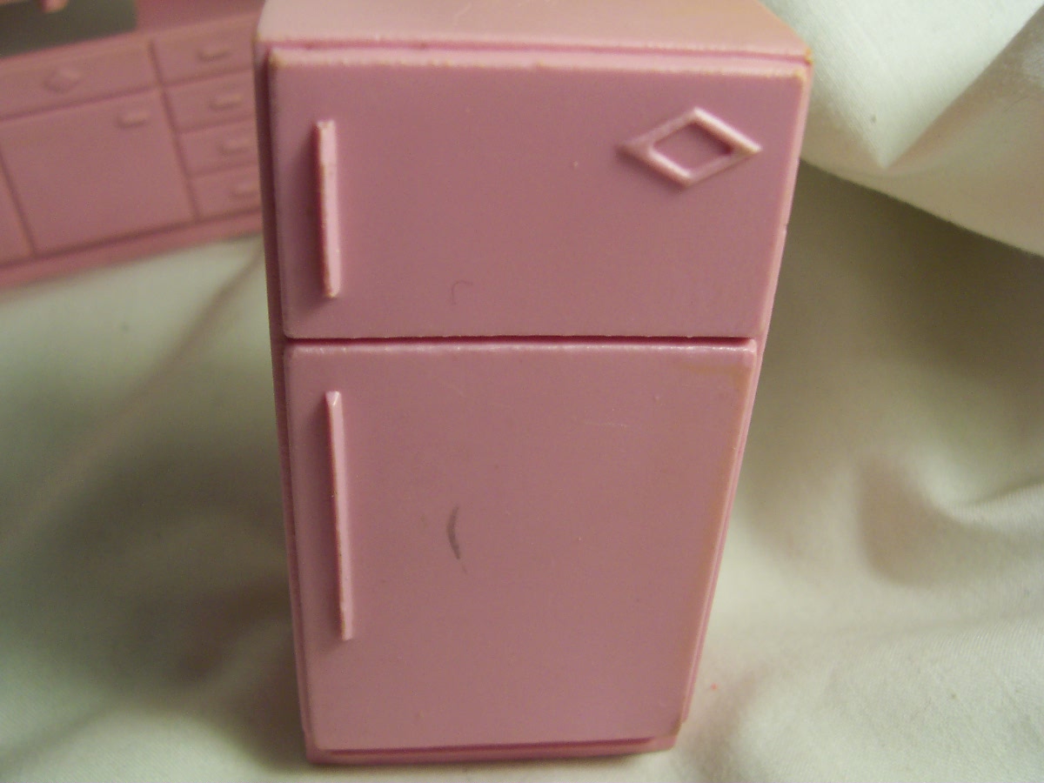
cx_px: 522
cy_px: 392
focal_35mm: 37
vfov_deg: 38.7
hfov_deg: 50.1
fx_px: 1116
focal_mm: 5.6
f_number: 2.8
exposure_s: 1/180
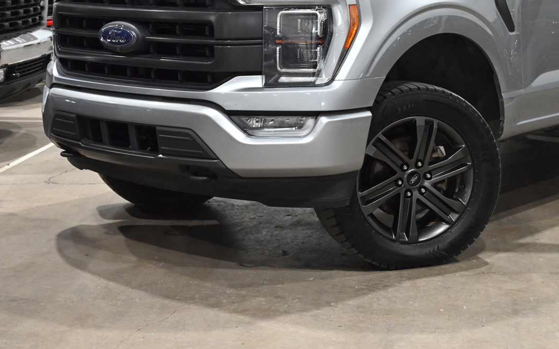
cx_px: 416
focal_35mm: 75
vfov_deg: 17.3
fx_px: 1143
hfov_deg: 27.1
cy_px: 84
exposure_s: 1/100
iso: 4000
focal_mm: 48
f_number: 7.1
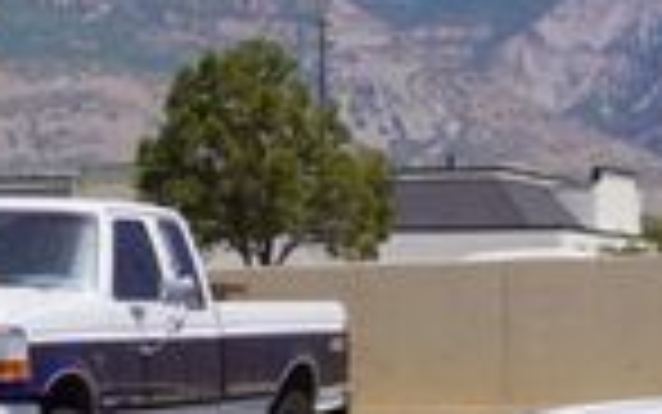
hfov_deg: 11.2
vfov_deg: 6.8
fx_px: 3357
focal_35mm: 186
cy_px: 927
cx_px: 585
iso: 100
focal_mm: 28
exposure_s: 1/250
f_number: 11
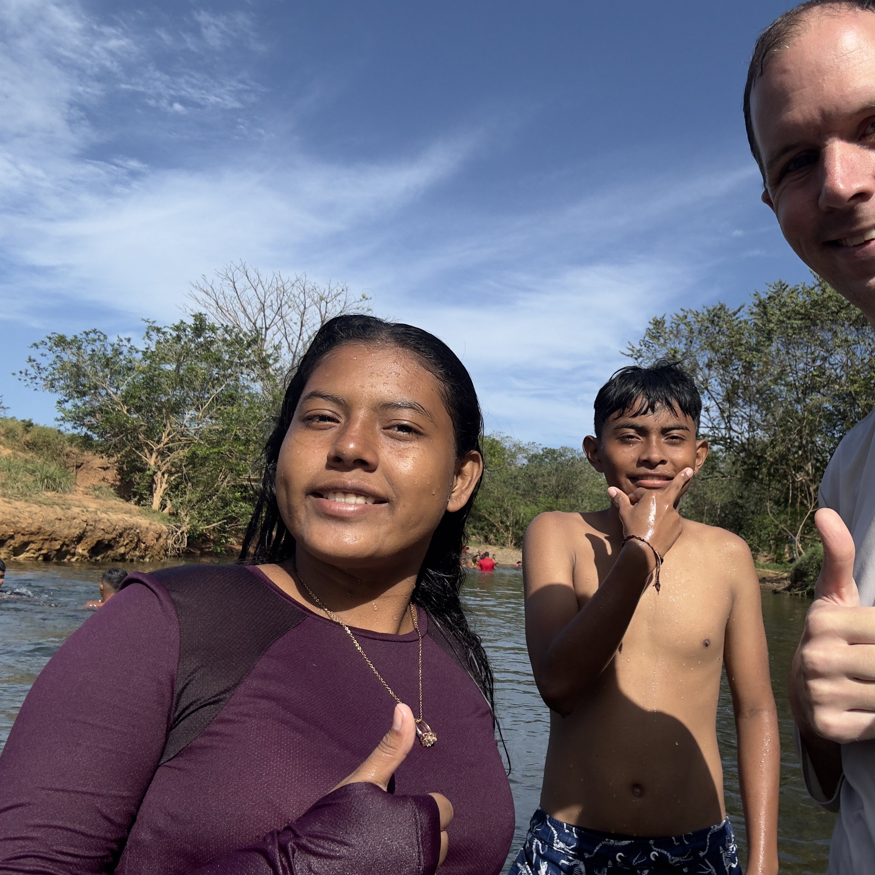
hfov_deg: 56.3
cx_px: 567
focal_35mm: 28
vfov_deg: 57.3
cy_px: 435
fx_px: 801
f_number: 1.9
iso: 25
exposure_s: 1/1585
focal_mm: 2.69
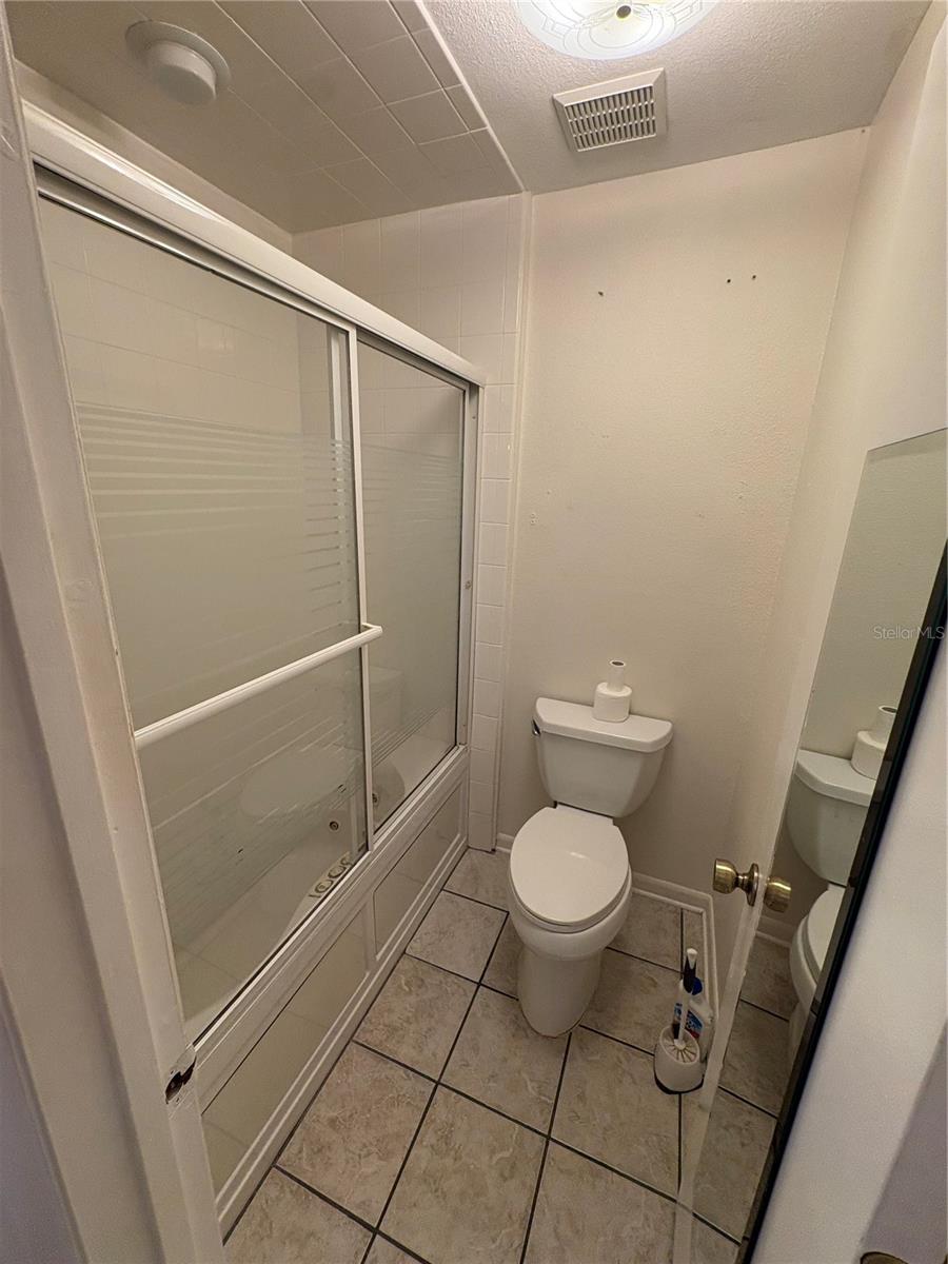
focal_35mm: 14
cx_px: 474
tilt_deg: -15.4
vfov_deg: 102.1
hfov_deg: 85.7
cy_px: 632
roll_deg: -1.9
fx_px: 511
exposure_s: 1/120
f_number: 2.2
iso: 100
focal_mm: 2.22
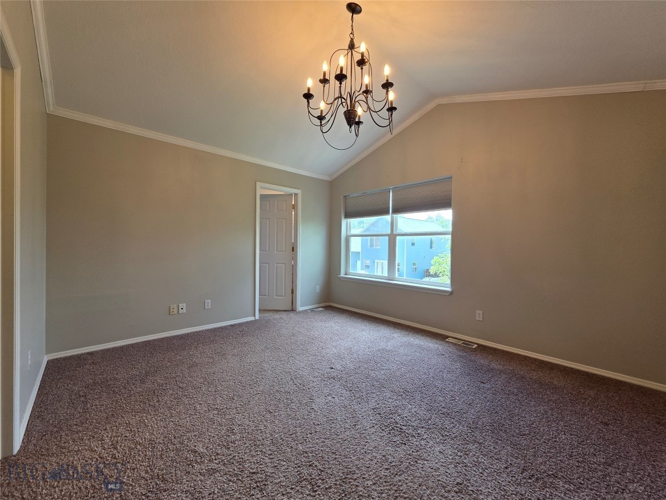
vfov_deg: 89.9
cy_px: 250
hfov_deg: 106.2
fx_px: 250
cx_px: 333
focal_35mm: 13
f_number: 1.9
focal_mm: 2.2
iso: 64
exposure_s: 1/120
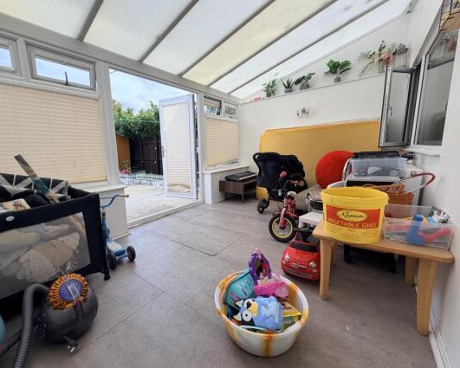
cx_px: 209
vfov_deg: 84.1
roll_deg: +3.0
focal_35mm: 15
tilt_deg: -10.5
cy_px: 183
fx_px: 204
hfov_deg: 96.5
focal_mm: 2.22
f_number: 2.2
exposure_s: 1/225
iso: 50
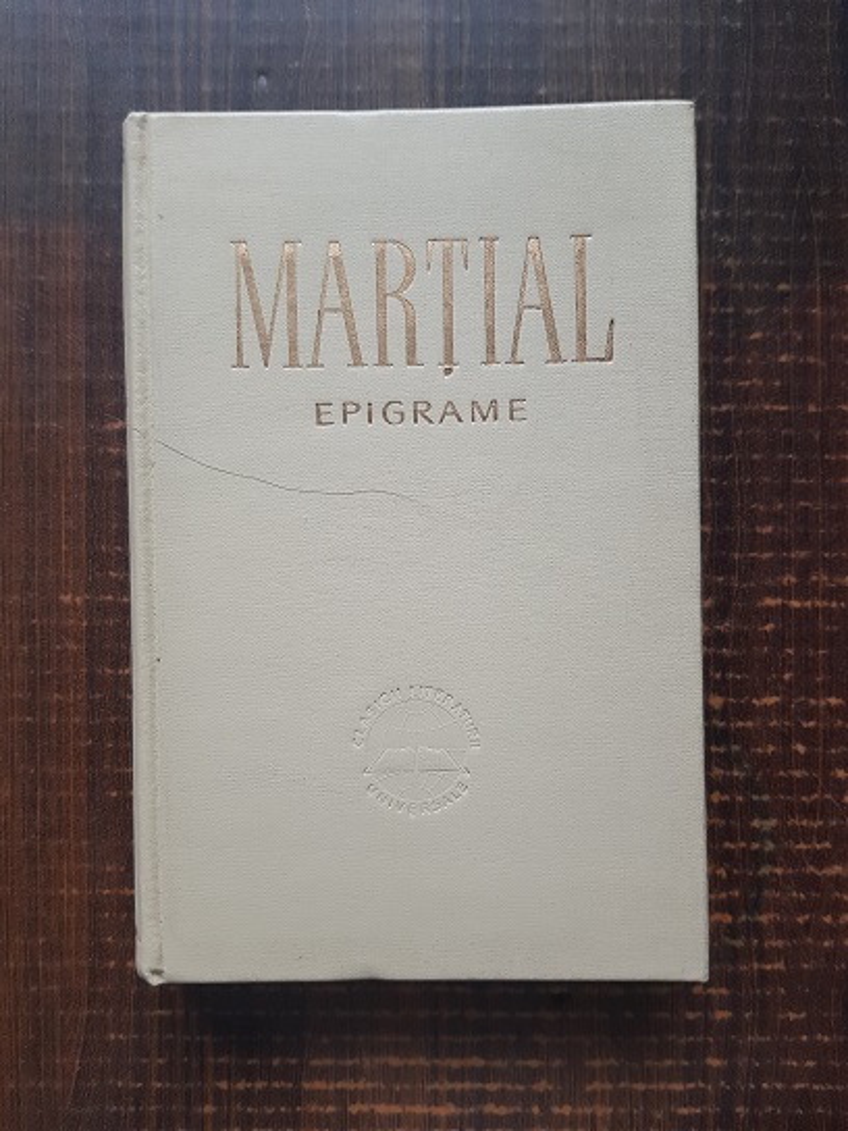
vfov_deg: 67.3
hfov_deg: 53.1
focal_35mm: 26
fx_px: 849
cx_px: 424
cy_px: 566
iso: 200
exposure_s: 1/30
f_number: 1.7
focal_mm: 4.3
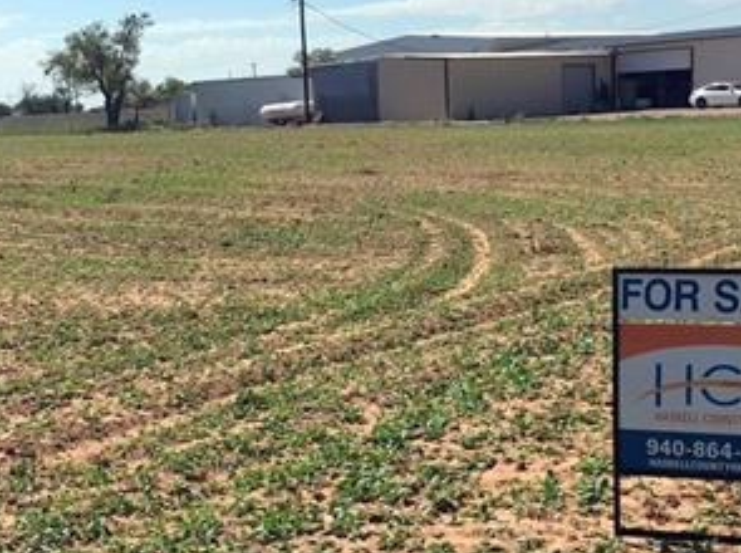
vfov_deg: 23.1
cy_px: 358
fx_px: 1346
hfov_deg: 30.8
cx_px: 344
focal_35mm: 63
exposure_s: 1/2747
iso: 25
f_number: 2.2
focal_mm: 4.15
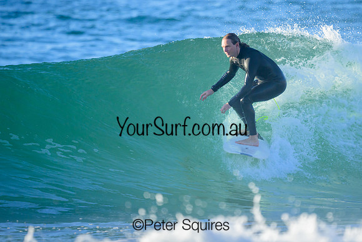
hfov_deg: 1.9
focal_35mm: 1082
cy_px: 91
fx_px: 10883
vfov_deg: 1.3
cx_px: 208
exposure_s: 1/2000
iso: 1000
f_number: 6.3
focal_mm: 800
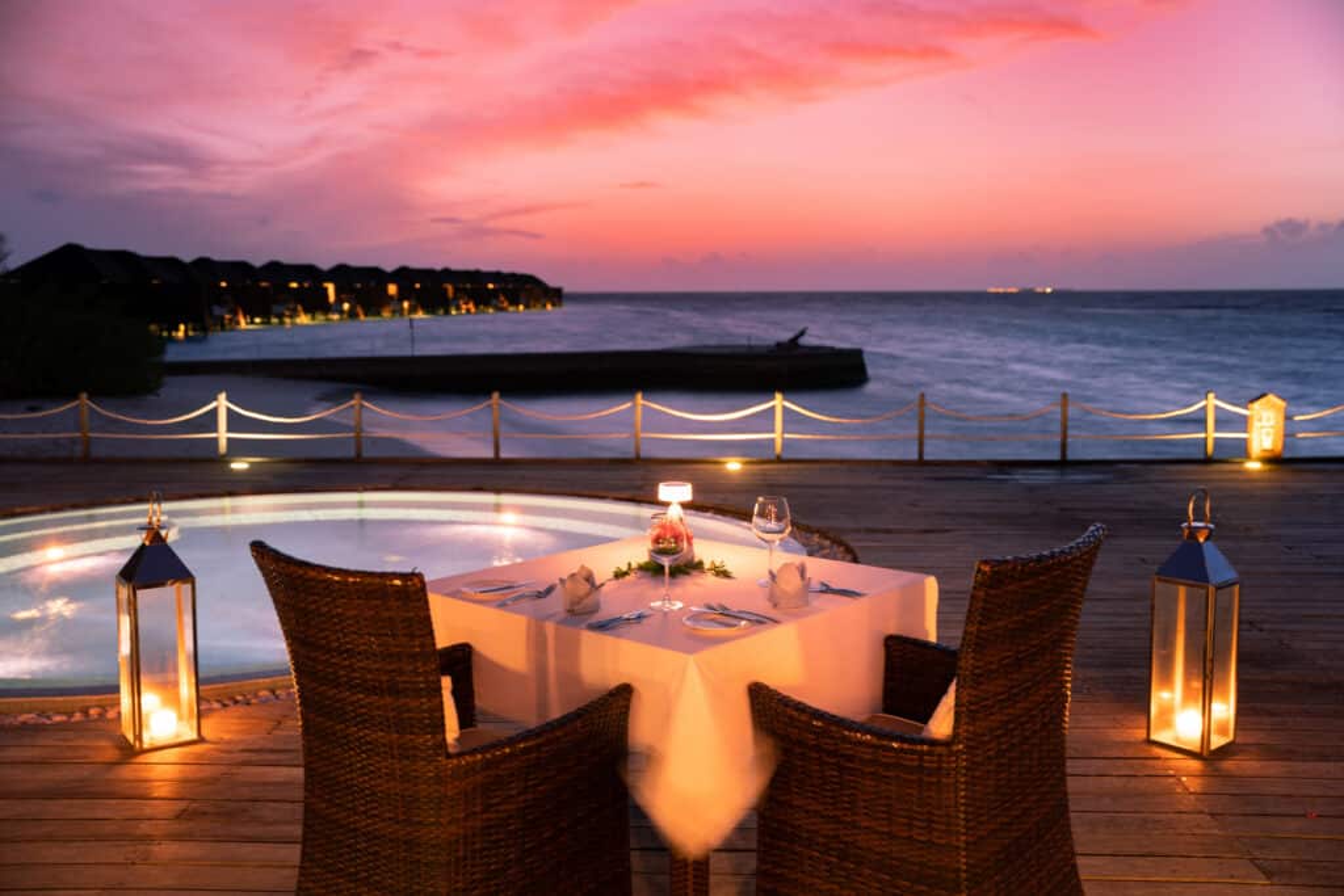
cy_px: 448
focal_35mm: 35
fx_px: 1307
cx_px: 672
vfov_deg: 37.9
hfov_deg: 54.4
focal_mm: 35
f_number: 2.8
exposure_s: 4
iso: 80
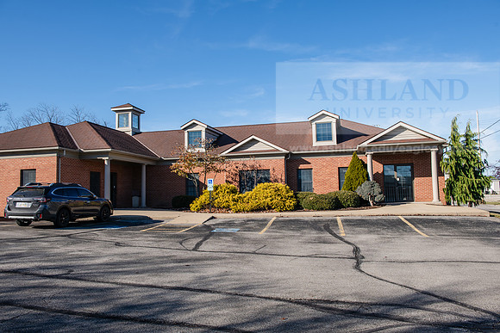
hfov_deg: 63.6
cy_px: 166
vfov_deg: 45.0
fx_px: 403
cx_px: 250
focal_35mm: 29
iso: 160
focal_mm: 29
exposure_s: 1/400
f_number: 7.1
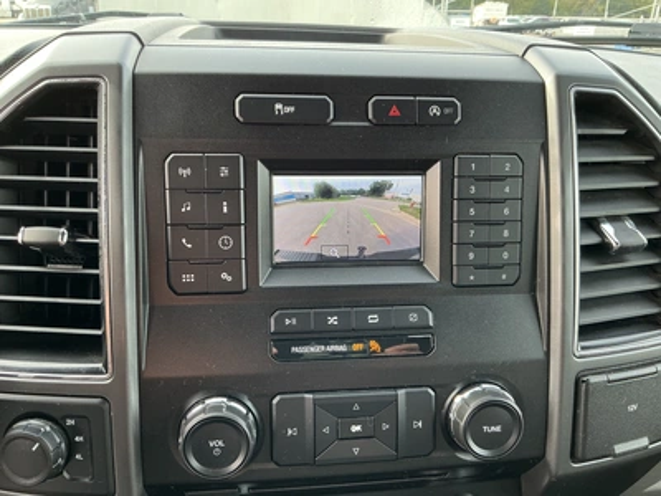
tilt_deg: -23.6
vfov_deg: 49.7
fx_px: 535
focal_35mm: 28
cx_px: 330
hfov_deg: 63.4
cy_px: 248
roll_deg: -1.2
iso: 64
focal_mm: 3
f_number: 1.8
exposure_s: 1/72
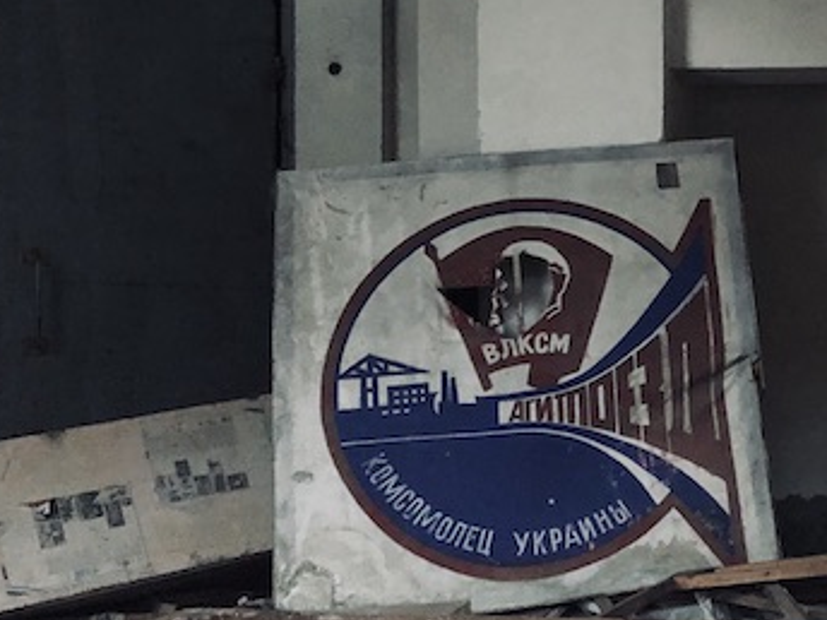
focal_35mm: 57
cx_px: 825
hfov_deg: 31.3
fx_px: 1362
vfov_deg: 25.6
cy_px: 340
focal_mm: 4
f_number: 1.8
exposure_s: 1/4
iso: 125
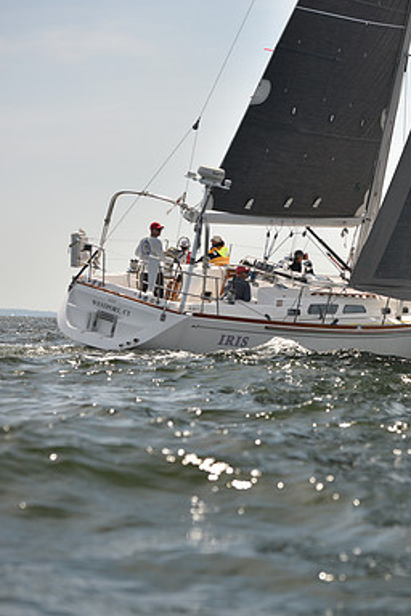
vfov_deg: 13.6
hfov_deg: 9.0
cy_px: 307
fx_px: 2586
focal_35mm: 151
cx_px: 401
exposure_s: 1/1250
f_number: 4.5
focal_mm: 100
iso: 250
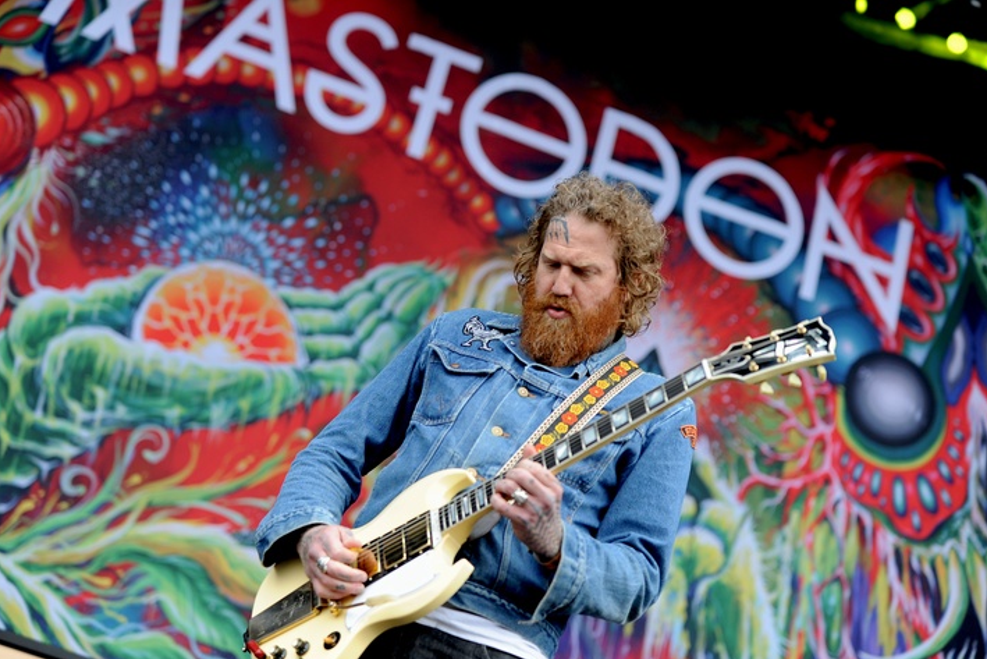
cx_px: 494
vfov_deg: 19.2
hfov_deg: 28.4
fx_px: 1947
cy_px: 332
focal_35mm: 71
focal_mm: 70
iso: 400
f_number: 3.5
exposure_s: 1/200
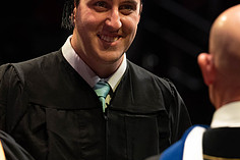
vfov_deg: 2.9
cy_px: 54
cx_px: 154
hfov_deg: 4.3
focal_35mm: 475
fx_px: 3164
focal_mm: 175
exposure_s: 1/320
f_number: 4.5
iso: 1600
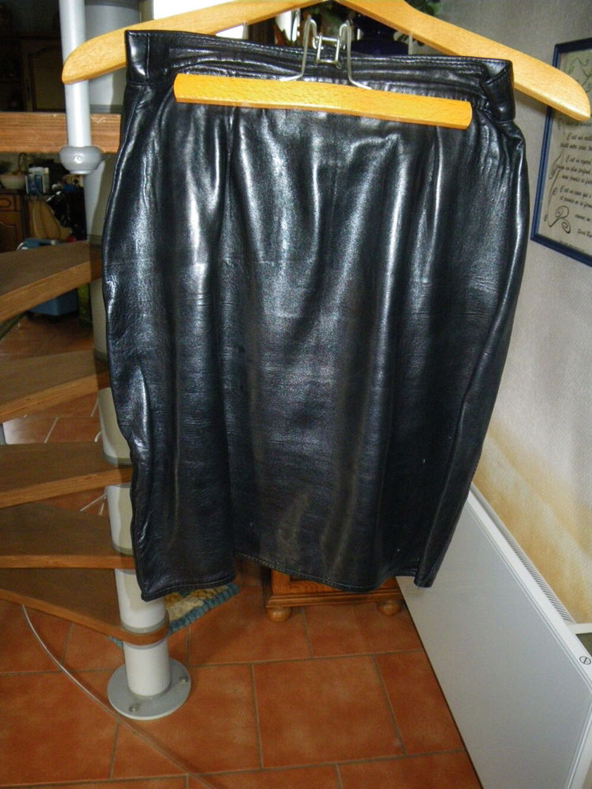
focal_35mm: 28
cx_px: 296
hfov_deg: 49.8
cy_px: 394
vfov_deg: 63.4
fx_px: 638
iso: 400
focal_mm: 5
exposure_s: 1/50
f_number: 3.5
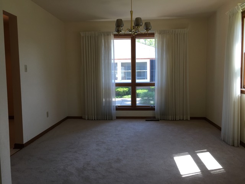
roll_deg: -0.1
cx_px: 122
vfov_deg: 48.2
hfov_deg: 61.7
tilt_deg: -6.2
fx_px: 205
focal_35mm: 29
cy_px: 92
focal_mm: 4.15
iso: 40
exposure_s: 1/120
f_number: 2.2
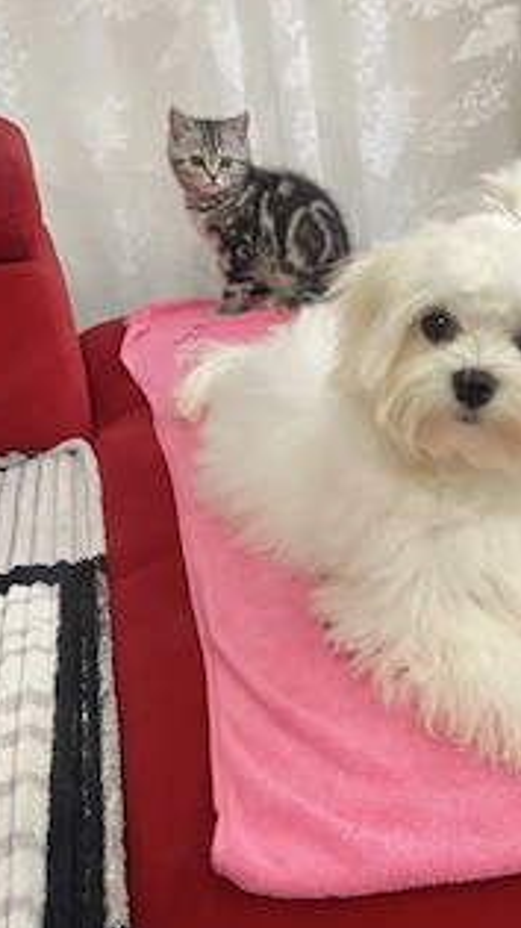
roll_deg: +6.2
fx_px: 885
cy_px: 398
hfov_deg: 32.5
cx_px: 356
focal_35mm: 36
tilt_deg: -20.6
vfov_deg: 55.1
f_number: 1.8
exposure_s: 1/60
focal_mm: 4.25
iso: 320
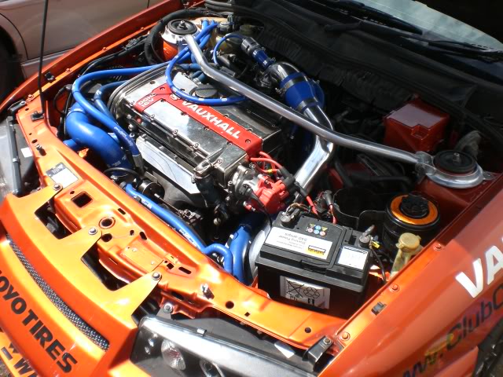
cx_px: 252
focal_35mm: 38
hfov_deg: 49.0
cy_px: 188
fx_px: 552
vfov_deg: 37.7
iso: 50
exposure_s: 1/250
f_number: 4.4
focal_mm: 6.3
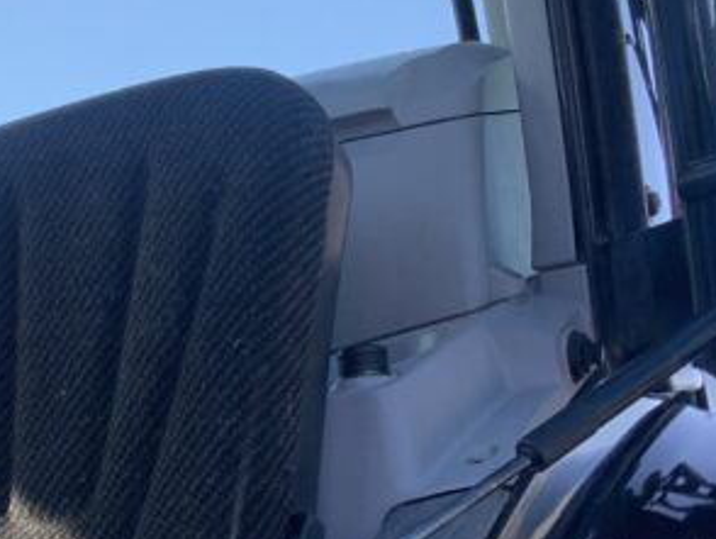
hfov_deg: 18.7
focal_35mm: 101
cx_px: -51
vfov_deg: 14.2
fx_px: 2091
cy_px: 651
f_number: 1.8
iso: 16
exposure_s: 1/297
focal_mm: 3
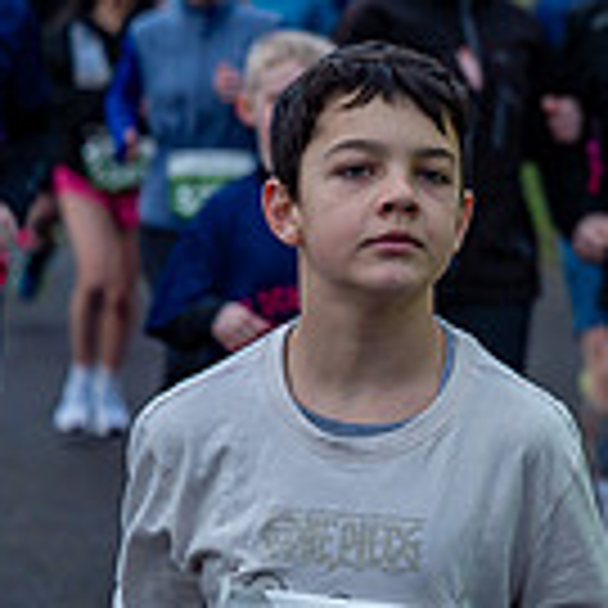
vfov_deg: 6.9
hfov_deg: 6.7
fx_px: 5067
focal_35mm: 255
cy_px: 146
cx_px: 1193
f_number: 2.8
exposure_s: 1/1250
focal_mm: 70
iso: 320
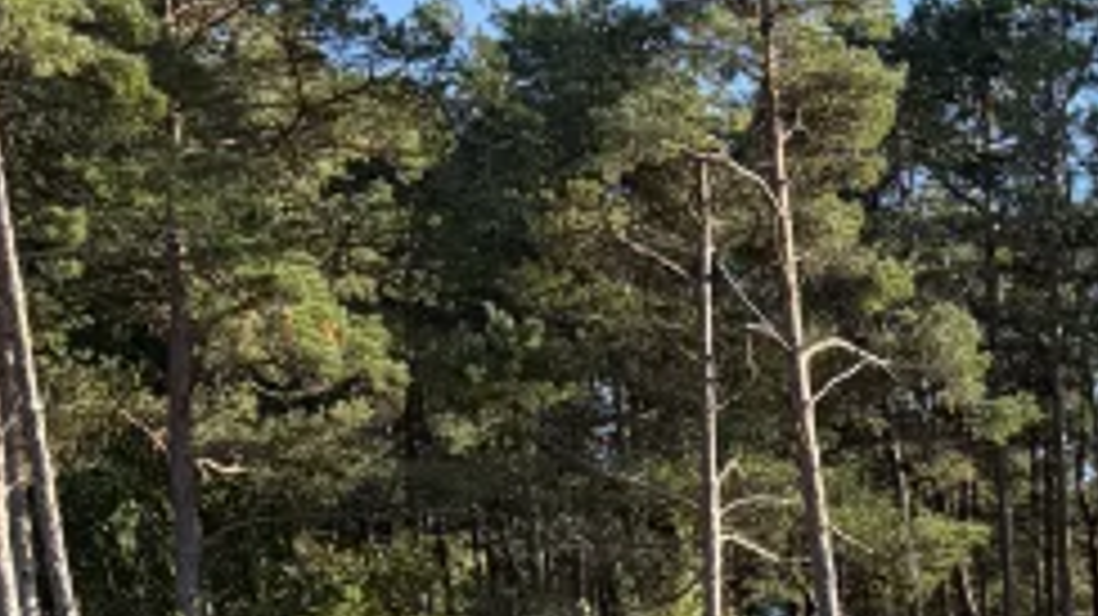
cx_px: 1354
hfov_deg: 20.1
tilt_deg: -7.4
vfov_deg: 11.1
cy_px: 1221
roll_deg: -0.2
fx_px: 2881
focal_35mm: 99
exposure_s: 1/1263
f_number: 1.6
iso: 64
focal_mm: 5.96
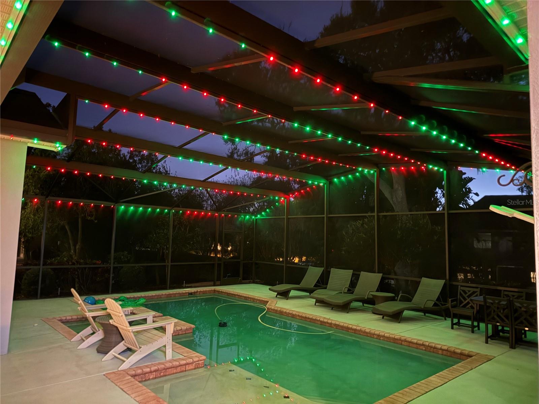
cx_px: 270
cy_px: 202
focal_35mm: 24
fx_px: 374
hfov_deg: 71.6
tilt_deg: +4.3
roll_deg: -1.3
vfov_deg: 56.8
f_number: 1.78
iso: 3200
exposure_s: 1/5
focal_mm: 6.76
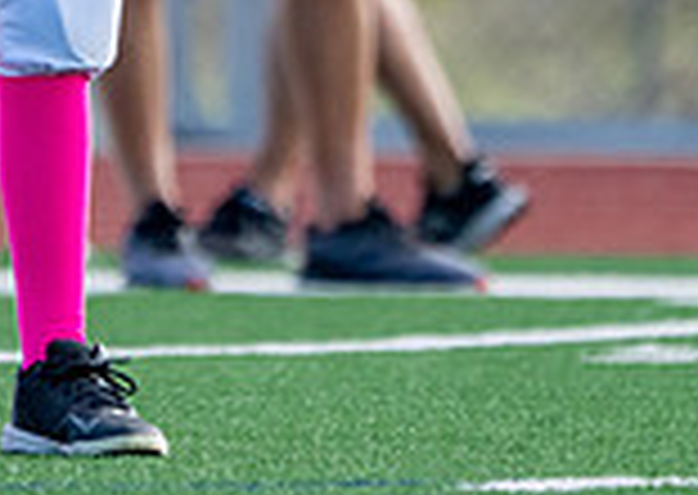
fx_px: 38988
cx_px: 125
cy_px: -465
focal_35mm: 1971
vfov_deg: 0.7
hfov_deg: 1.0
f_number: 5.6
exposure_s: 1/1250
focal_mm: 400
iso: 500
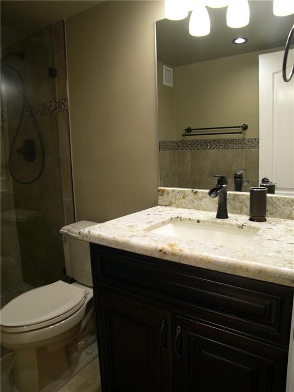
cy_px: 196
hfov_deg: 37.7
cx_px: 147
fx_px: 430
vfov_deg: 49.0
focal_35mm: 38
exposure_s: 1/12
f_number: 2.8
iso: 100
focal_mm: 8
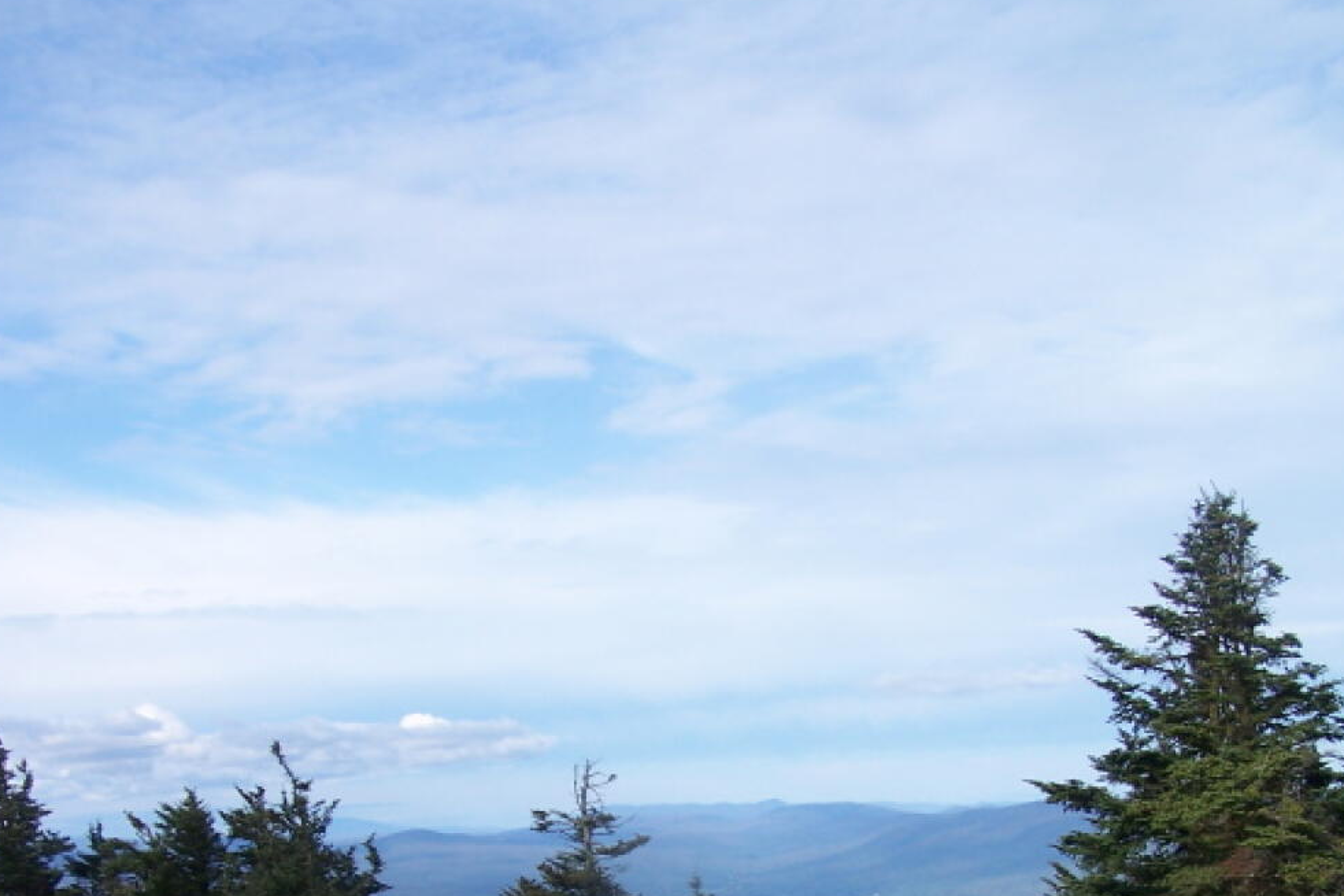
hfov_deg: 36.2
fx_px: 2053
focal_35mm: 55
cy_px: 904
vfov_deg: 23.5
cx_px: 684
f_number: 4
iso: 80
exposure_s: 1/640
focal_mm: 6.3
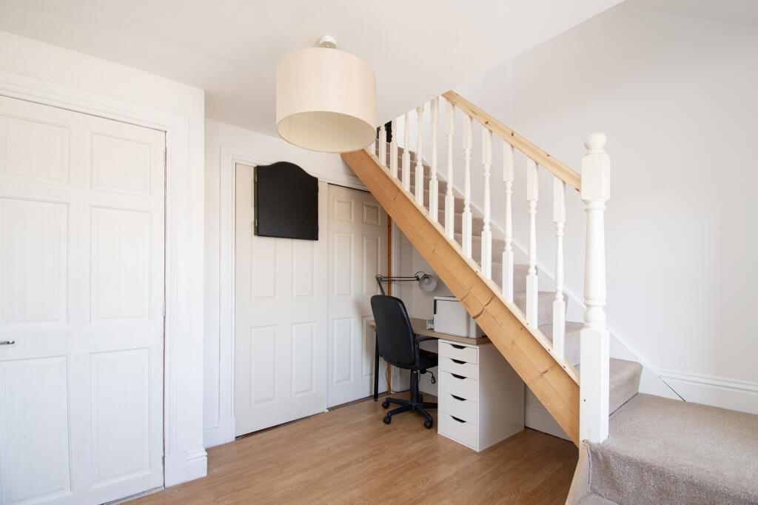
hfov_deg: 100.4
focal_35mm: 15
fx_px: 316
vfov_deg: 77.3
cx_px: 379
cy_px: 252
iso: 320
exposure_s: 1/10
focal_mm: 10
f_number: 9
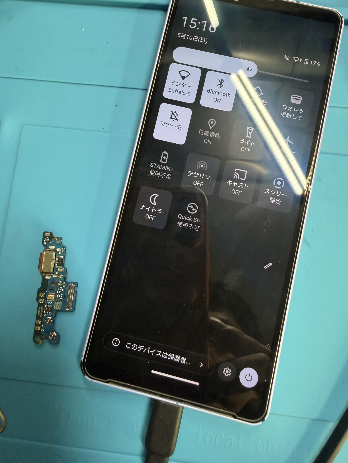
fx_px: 322
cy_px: 232
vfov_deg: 71.6
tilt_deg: -80.3
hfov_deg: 56.8
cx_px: 174
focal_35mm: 24
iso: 320
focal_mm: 2.22
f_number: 2.2
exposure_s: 1/84
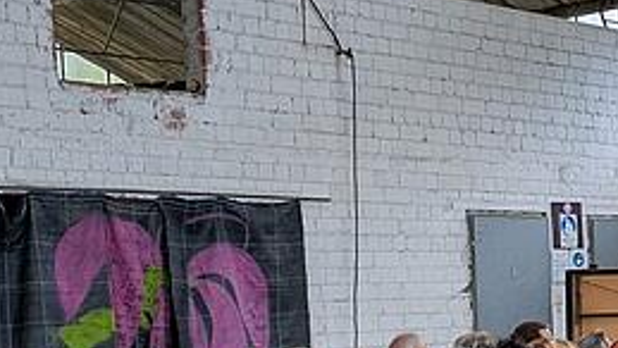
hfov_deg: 23.7
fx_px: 1377
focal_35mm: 84
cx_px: 675
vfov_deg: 14.1
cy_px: 372
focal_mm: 5.43
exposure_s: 1/100
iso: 40
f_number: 1.89
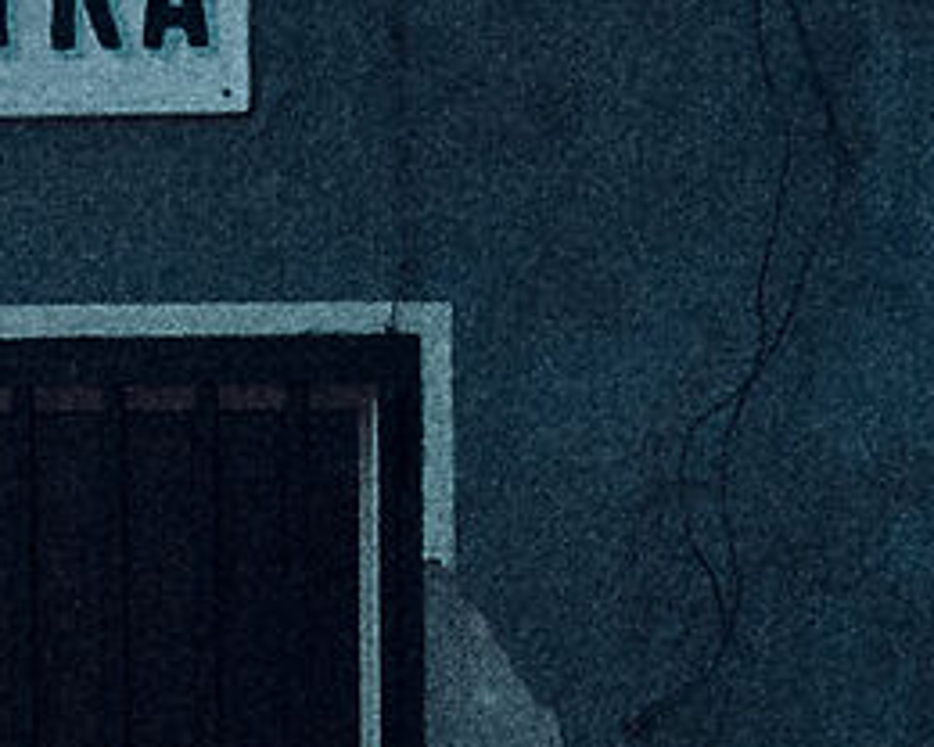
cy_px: 1088
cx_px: 47
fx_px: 11969
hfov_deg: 4.5
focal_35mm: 433
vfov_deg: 3.6
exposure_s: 1/500
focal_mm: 33
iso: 250
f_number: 5.6
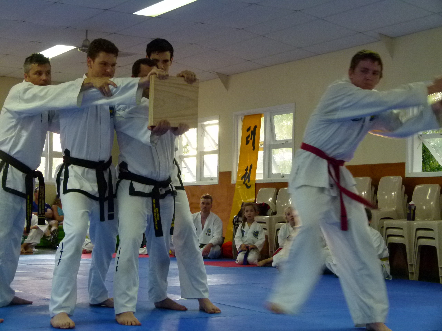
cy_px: 166
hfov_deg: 29.0
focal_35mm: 67
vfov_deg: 21.9
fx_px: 856
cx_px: 221
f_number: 3.3
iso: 400
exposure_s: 1/40
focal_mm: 12.1
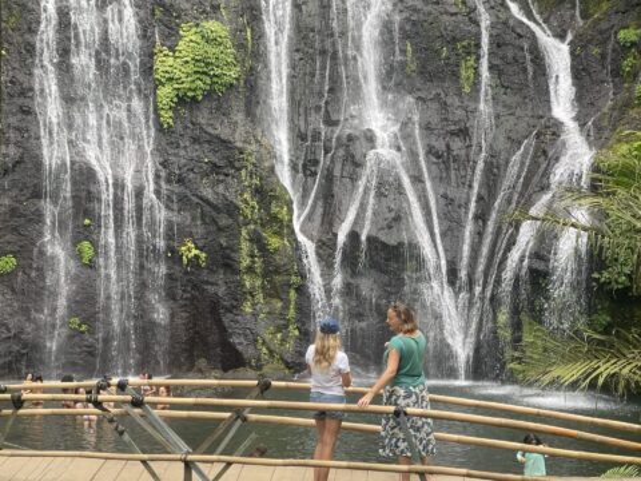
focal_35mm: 64
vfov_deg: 22.9
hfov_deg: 30.3
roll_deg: -0.8
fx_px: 1185
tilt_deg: -1.8
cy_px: 240
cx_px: 320
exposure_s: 1/87
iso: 200
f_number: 2.2
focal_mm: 7.5
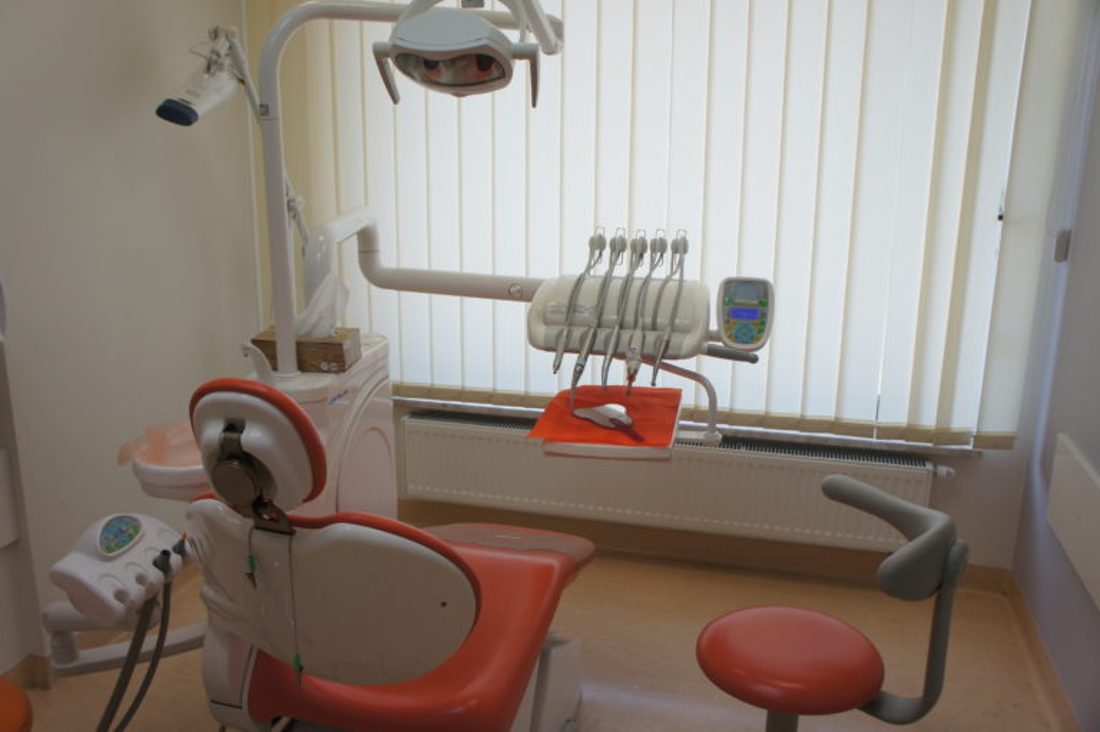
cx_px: 550
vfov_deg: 41.7
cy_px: 366
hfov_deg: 59.5
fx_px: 962
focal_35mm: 32
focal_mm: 21
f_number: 5.6
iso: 200
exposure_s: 1/80
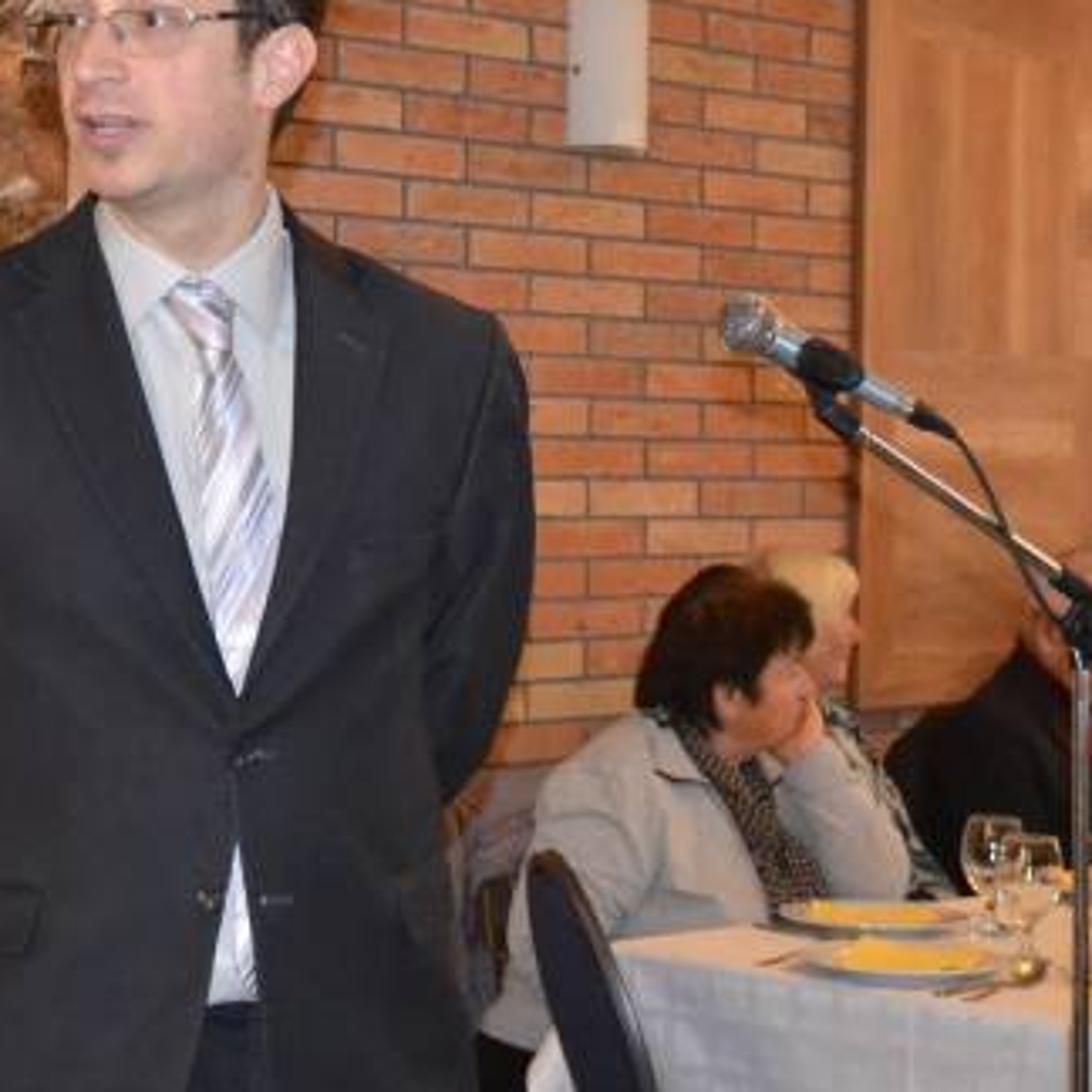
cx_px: 401
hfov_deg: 19.7
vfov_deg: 19.7
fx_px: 3141
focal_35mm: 88
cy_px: 656
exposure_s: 1/60
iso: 3200
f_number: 4
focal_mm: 28
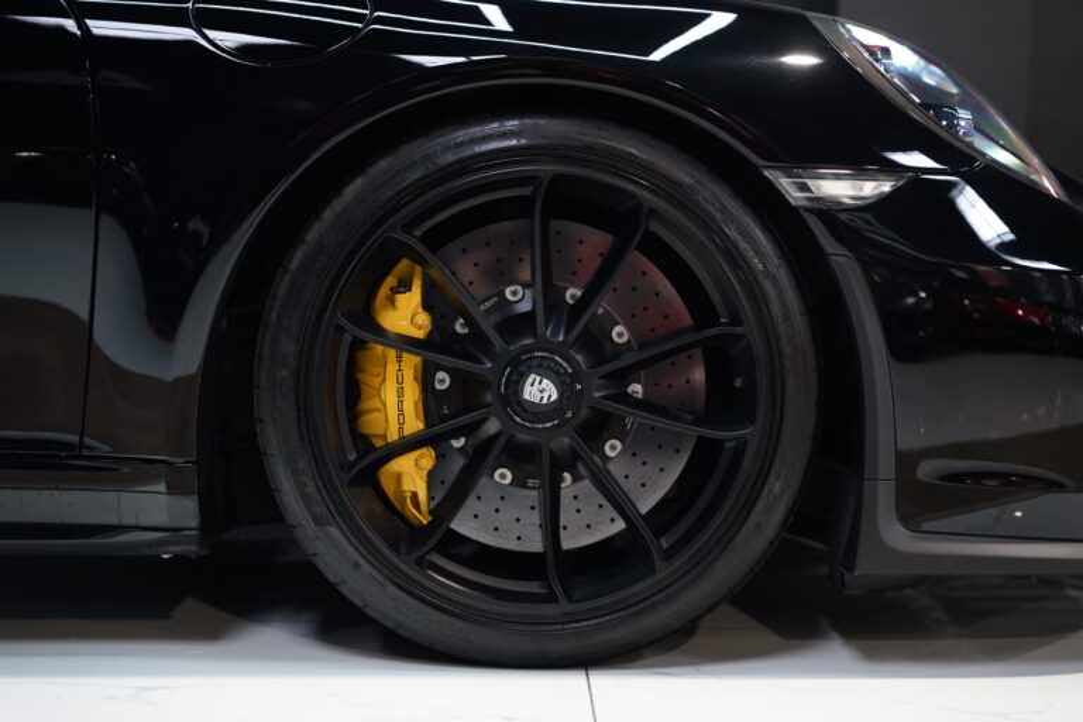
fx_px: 2106
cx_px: 542
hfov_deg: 28.8
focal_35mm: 70
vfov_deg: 19.5
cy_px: 361
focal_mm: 70
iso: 1250
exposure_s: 1/80
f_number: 2.8
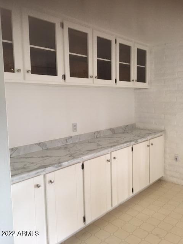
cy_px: 122
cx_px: 92
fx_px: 204
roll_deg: -0.1
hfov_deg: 48.2
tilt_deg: -4.6
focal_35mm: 29
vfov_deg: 61.7
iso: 50
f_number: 2.2
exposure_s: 1/15
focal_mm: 4.15
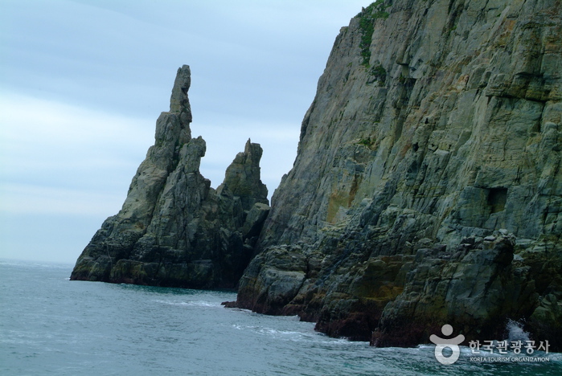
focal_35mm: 87
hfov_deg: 23.4
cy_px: 188
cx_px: 281
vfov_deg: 15.8
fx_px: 1360
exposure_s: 1/350
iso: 400
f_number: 9.5
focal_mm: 58
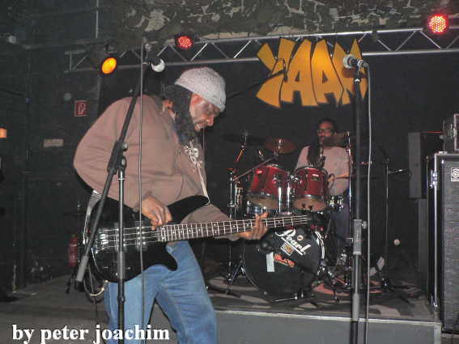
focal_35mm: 35
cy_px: 172
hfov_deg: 52.6
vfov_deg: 40.7
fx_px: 464
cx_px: 230
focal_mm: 6
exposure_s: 1/60
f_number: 2.8
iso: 400
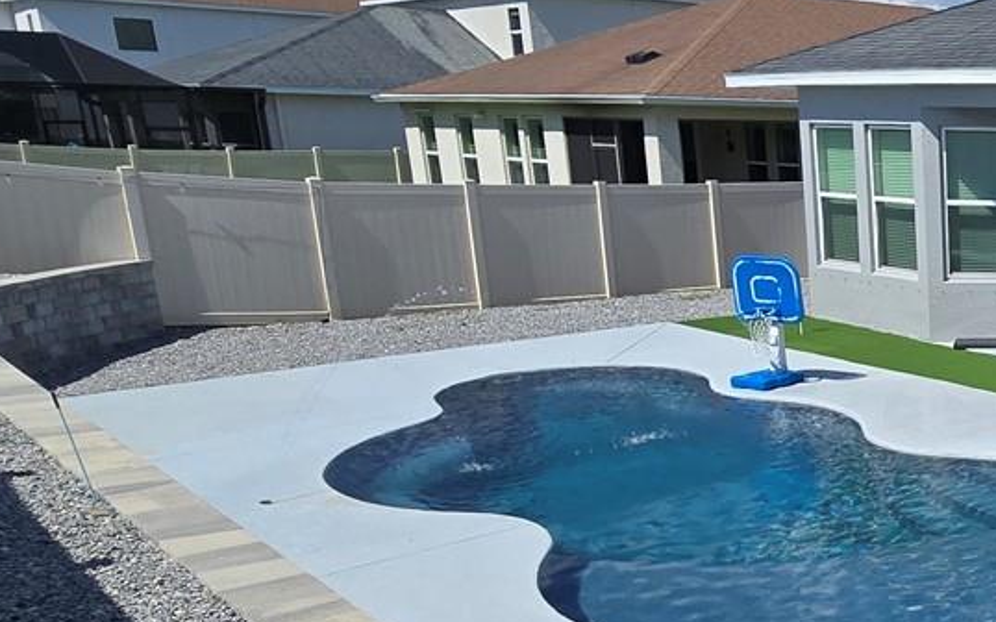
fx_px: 1113
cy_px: 500
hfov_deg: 37.2
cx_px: 1185
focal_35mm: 41
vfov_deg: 30.5
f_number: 2.2
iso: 50
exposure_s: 1/3512
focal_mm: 2.2
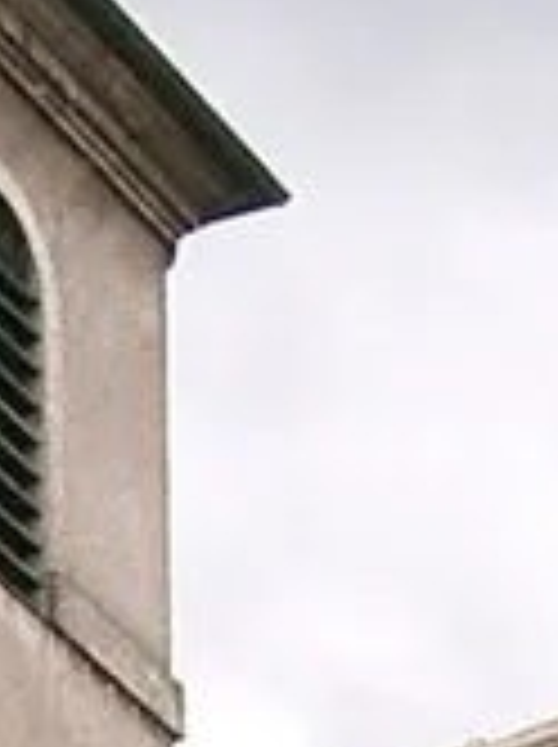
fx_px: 6486
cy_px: 1935
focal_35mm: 301
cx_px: -472
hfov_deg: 4.9
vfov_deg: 6.2
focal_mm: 8
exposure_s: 1/400
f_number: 4.8
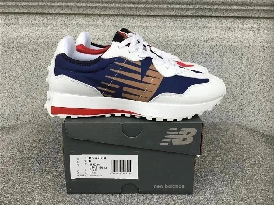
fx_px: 245
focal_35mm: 31
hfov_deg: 58.4
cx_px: 137
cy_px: 102
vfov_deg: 45.4
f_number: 2.4
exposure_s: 1/100
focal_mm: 3.3
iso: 25
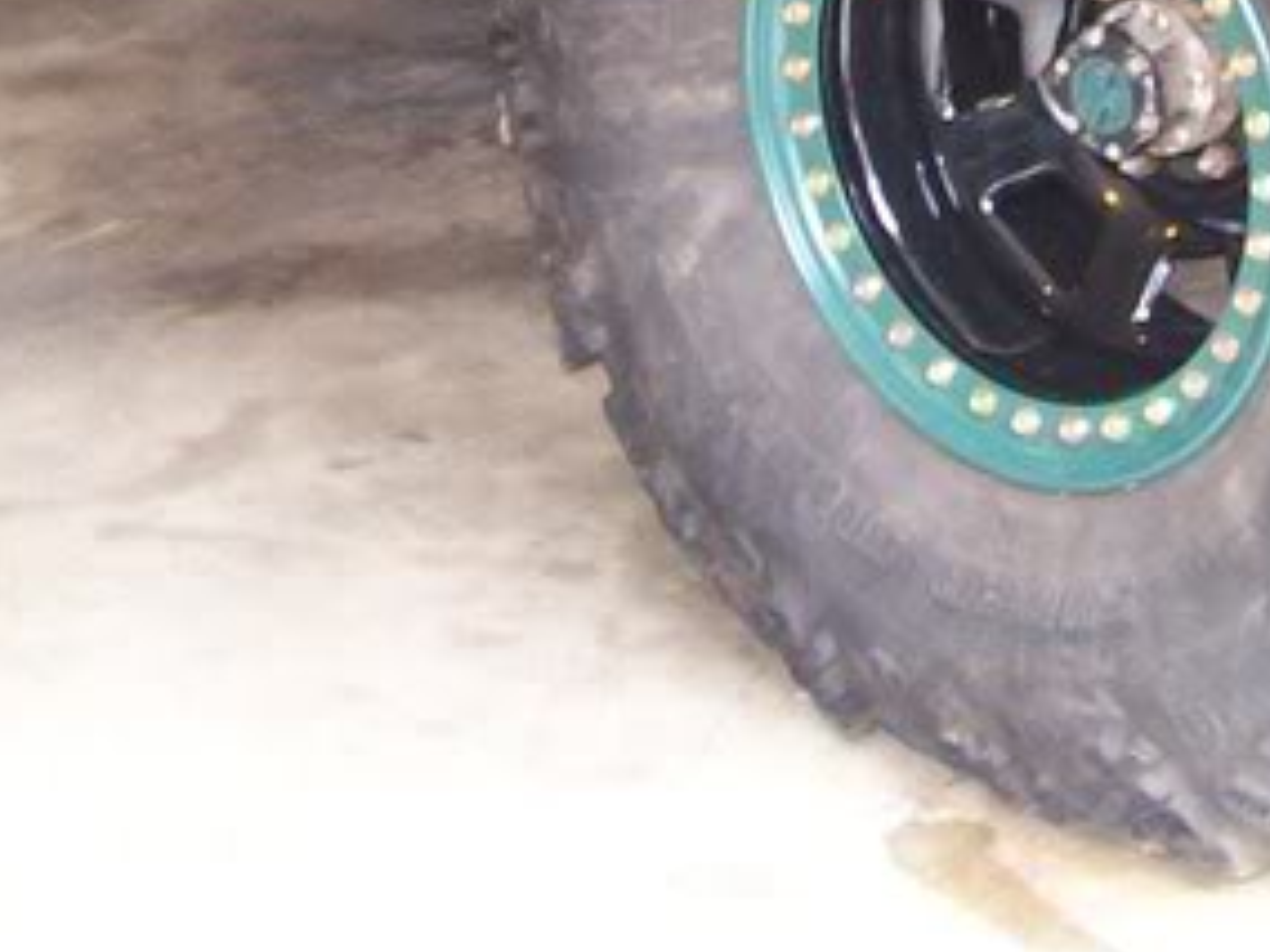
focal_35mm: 130
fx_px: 4769
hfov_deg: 15.1
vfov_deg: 10.7
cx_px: 881
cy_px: -711
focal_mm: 6
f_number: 2.7
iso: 140
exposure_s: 1/6.73
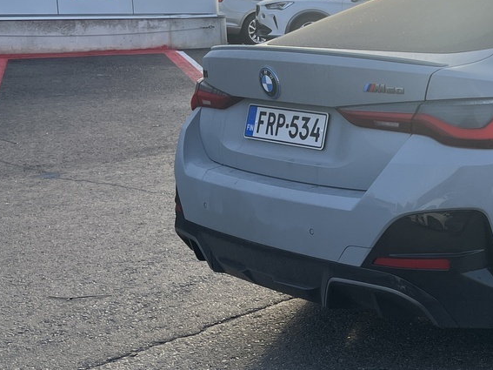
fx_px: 940
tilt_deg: -6.4
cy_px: 131
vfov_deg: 22.2
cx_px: 578
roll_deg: +1.1
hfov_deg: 26.4
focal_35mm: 66
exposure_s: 1/1066
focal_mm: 5.1
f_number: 1.6
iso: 50
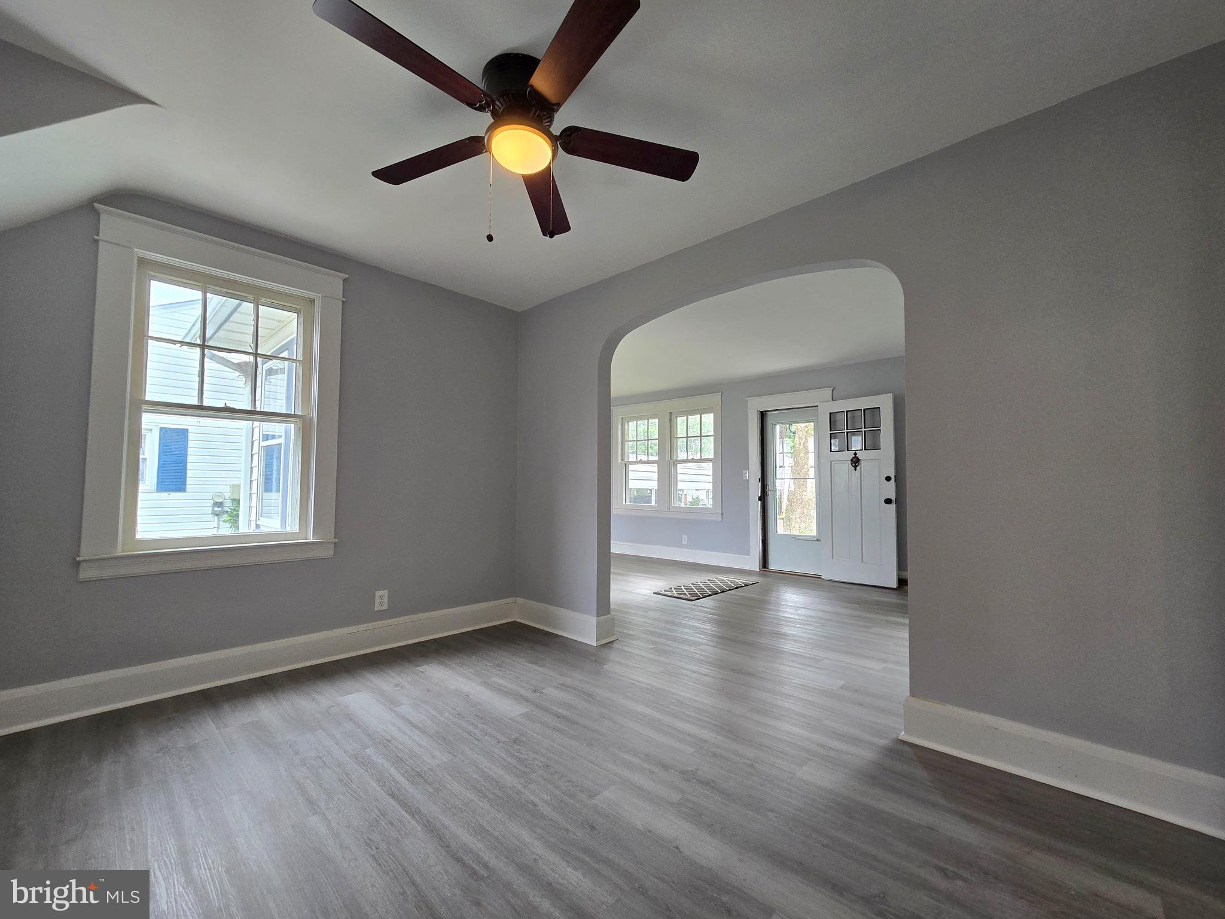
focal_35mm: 13
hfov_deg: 106.2
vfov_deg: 89.9
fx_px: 460
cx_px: 612
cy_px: 460
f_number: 2.2
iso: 80
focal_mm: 2.2
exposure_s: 1/60.2
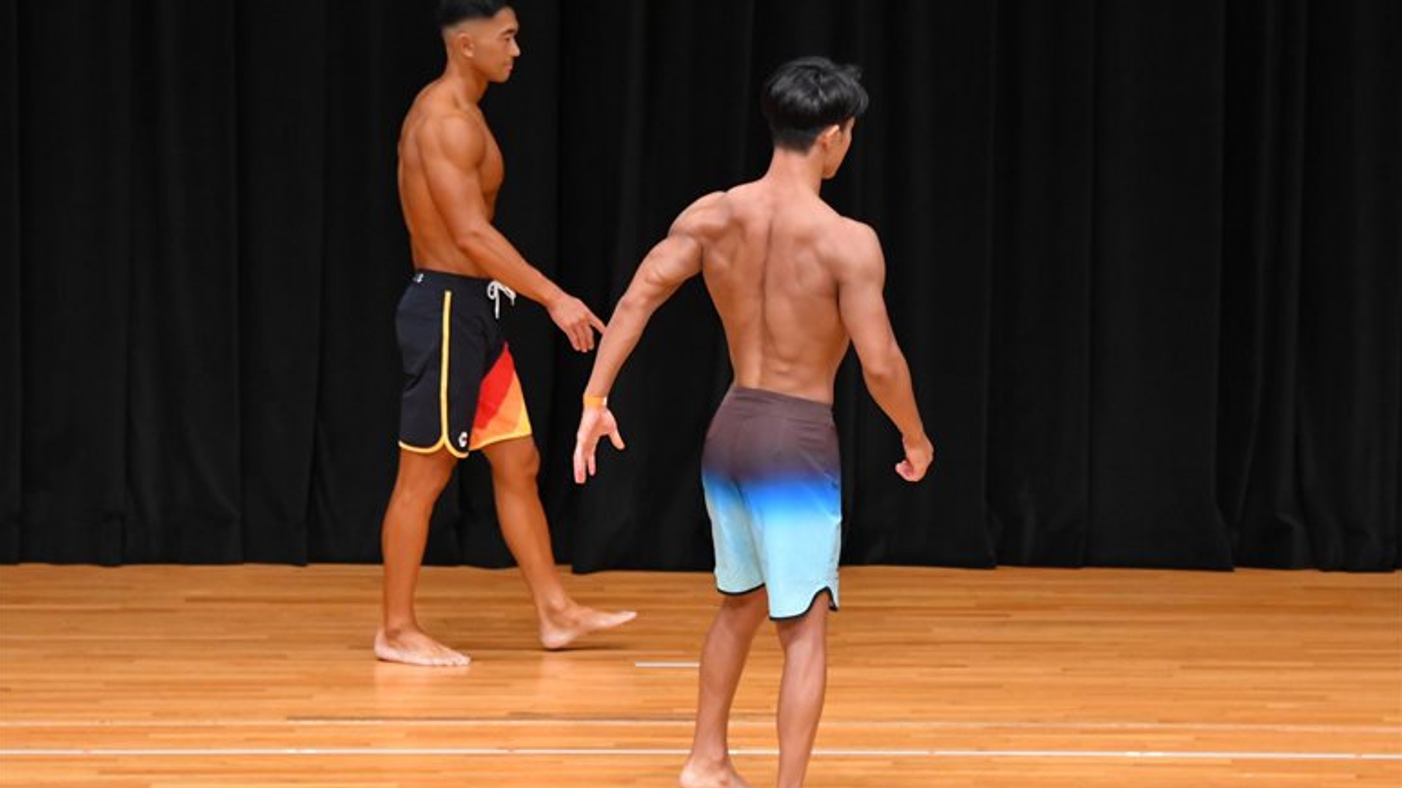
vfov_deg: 4.5
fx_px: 9962
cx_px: 700
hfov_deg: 8.1
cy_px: 407
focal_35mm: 268
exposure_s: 1/400
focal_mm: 170
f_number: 5.6
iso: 4000
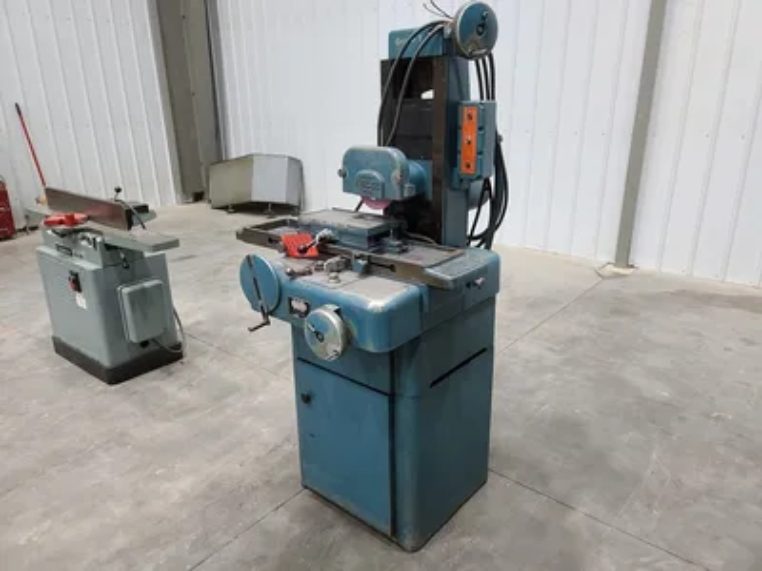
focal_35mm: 25
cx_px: 381
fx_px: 550
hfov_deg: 69.4
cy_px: 286
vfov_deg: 54.9
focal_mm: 7
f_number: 1.8
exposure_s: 1/40
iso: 200
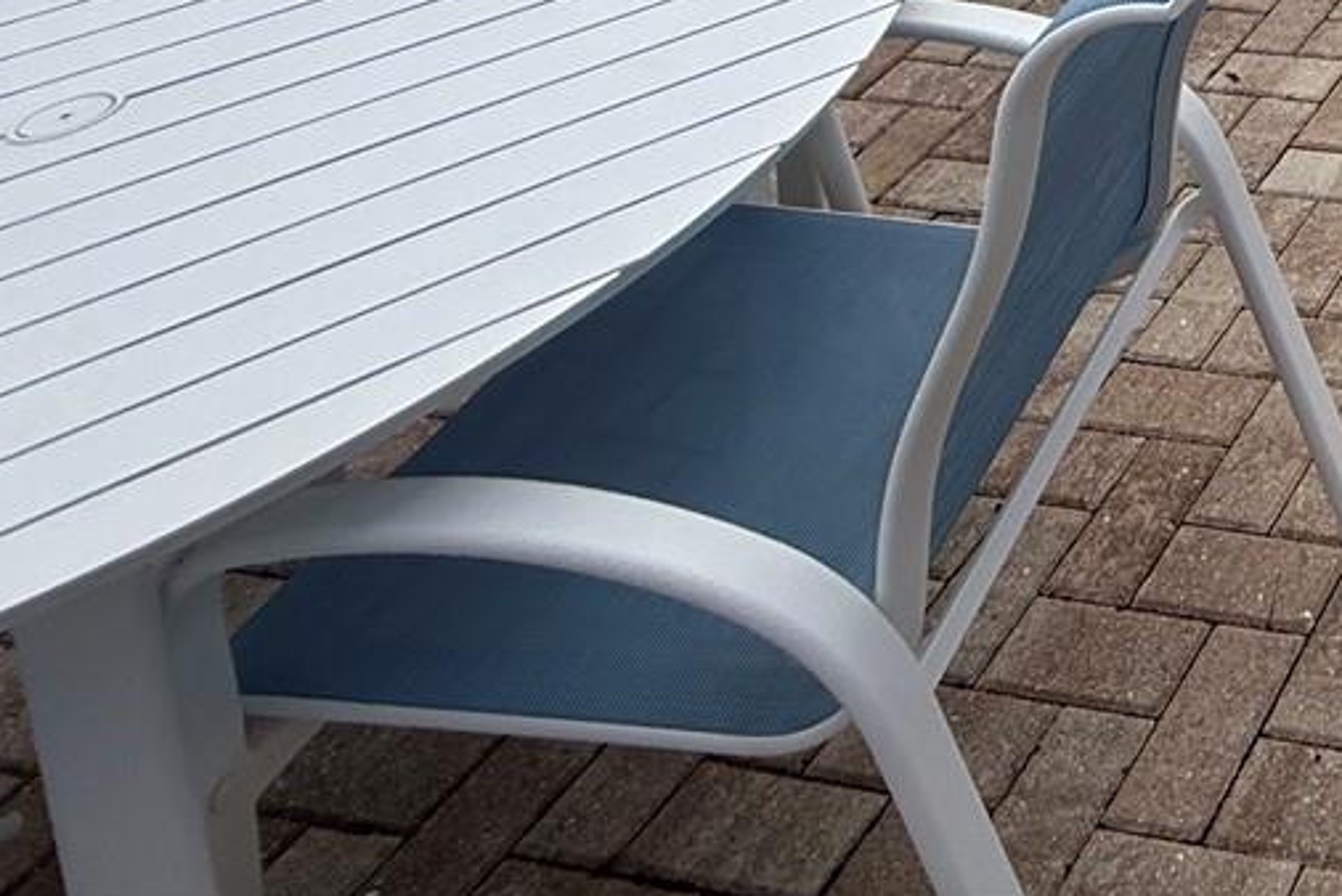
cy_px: -687
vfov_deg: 20.9
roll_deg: -1.2
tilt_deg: -9.6
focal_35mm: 46
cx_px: 1923
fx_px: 1716
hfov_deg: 29.6
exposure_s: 1/2410
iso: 50
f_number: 2.2
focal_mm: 2.22
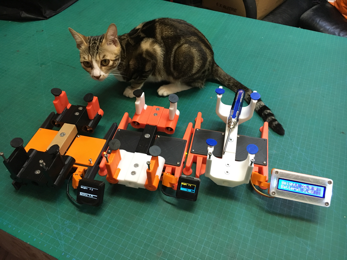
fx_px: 291
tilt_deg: -46.5
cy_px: 130
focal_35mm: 29
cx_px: 174
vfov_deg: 48.2
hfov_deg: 61.7
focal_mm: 4.15
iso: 200
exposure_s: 1/25
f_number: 2.2
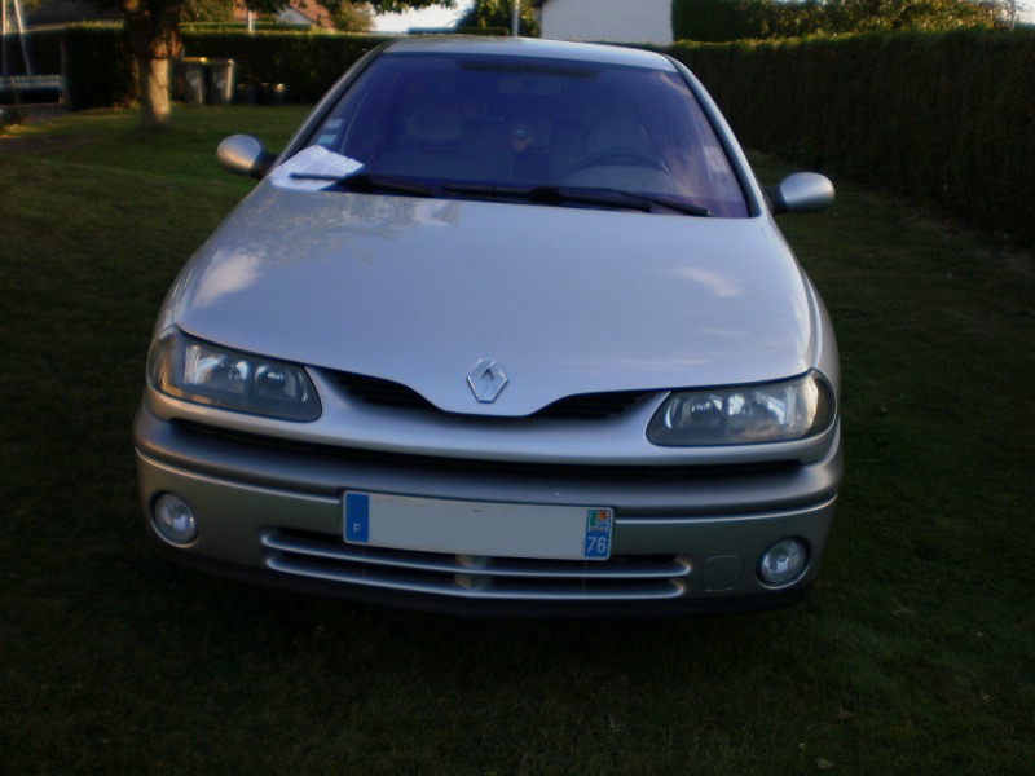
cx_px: 518
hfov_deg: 51.4
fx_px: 1076
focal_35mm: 36
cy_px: 388
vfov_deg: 39.7
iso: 100
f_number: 3.1
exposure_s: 1/320
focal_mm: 6.3
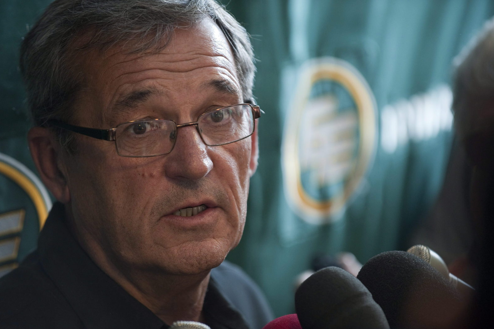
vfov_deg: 6.8
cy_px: 165
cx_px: 247
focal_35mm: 201
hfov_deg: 10.2
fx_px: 2758
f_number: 4
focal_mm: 200
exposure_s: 1/160
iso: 1250
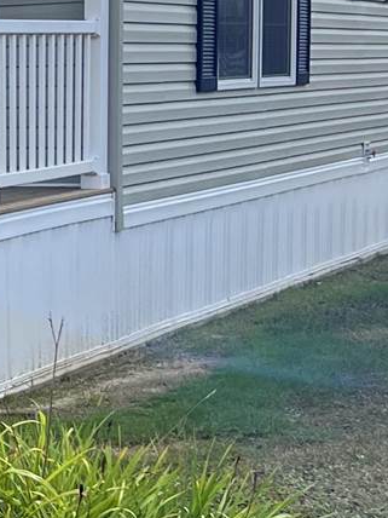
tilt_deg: -6.1
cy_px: 271
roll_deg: +1.0
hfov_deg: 10.1
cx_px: -248
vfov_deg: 14.1
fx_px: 2092
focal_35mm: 140
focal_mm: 5.7
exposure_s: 1/2915
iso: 50
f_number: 1.5
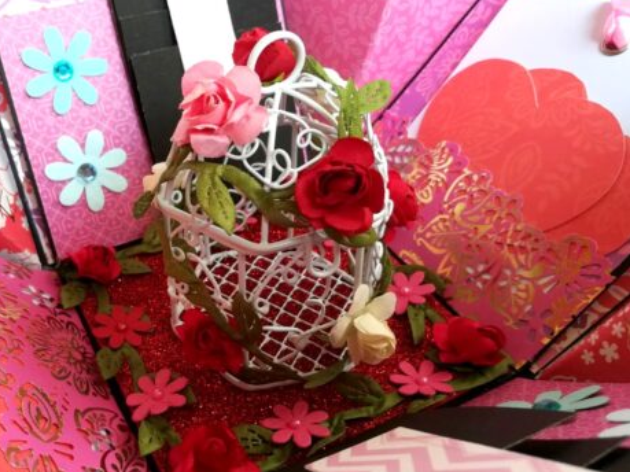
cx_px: 221
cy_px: 232
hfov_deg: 53.1
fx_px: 619
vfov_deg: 41.8
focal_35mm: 34
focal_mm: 3.83
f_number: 2.2
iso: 100
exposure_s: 1/30
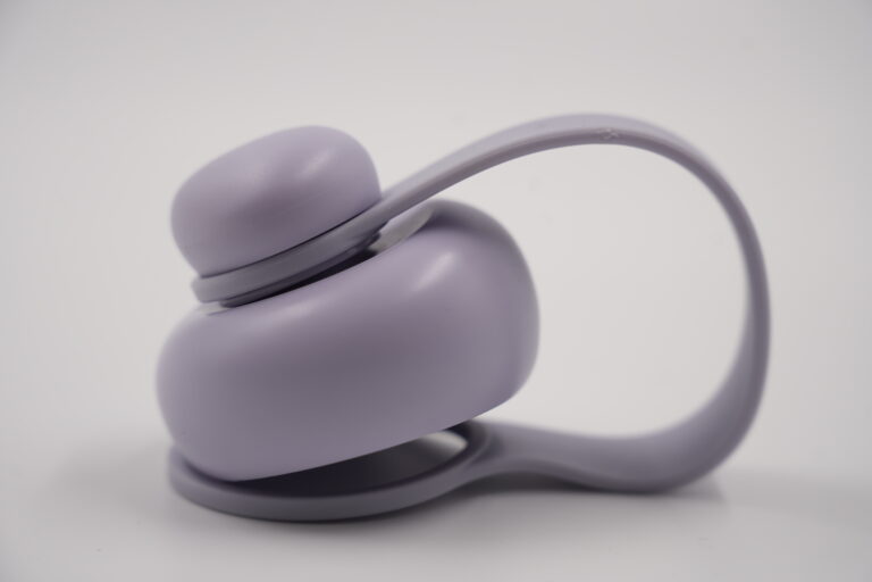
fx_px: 1695
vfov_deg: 19.5
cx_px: 436
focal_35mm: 70
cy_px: 291
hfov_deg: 28.8
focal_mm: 70
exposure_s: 1/250
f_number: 5
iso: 320
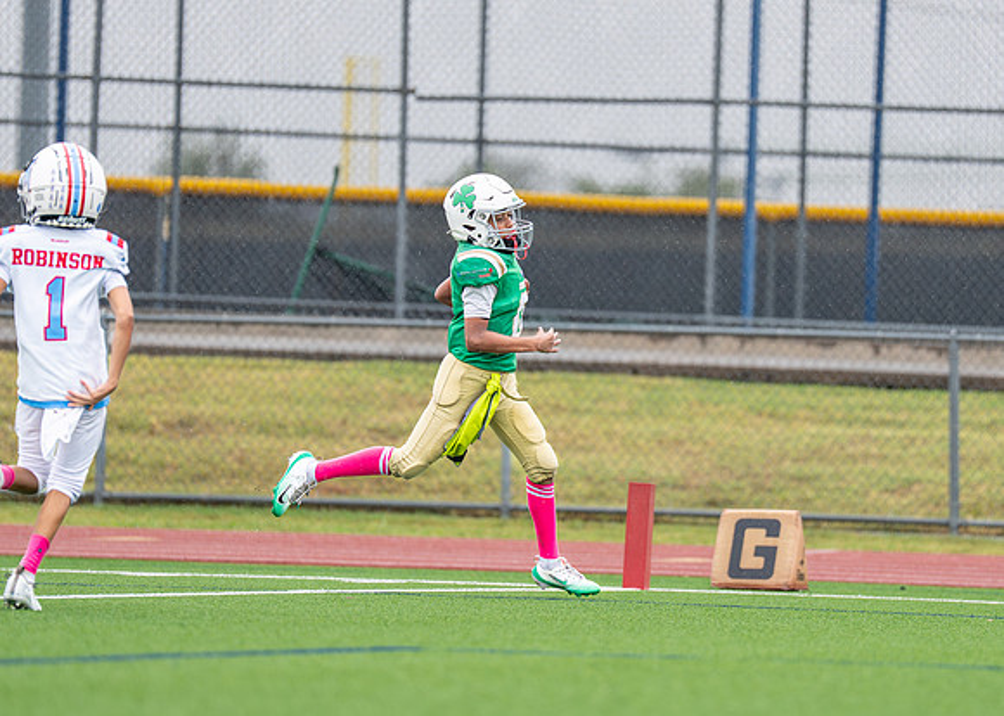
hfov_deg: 5.6
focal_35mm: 363
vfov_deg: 4.0
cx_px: 604
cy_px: 313
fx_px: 10335
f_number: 2.8
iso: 400
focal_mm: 200
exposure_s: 1/1000
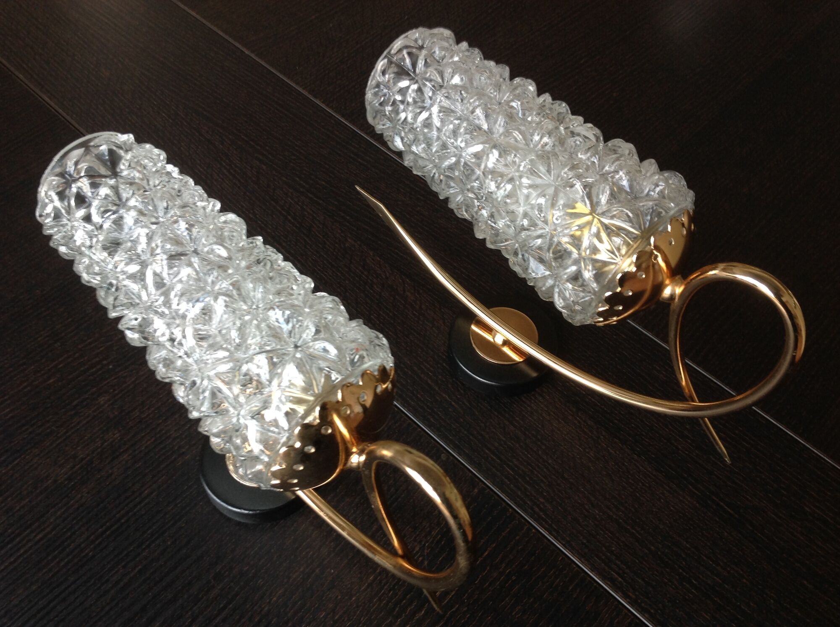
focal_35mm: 35
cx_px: 420
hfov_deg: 52.7
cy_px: 314
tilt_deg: -55.7
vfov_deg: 40.6
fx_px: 848
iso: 64
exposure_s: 1/15
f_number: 2.4
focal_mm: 4.28
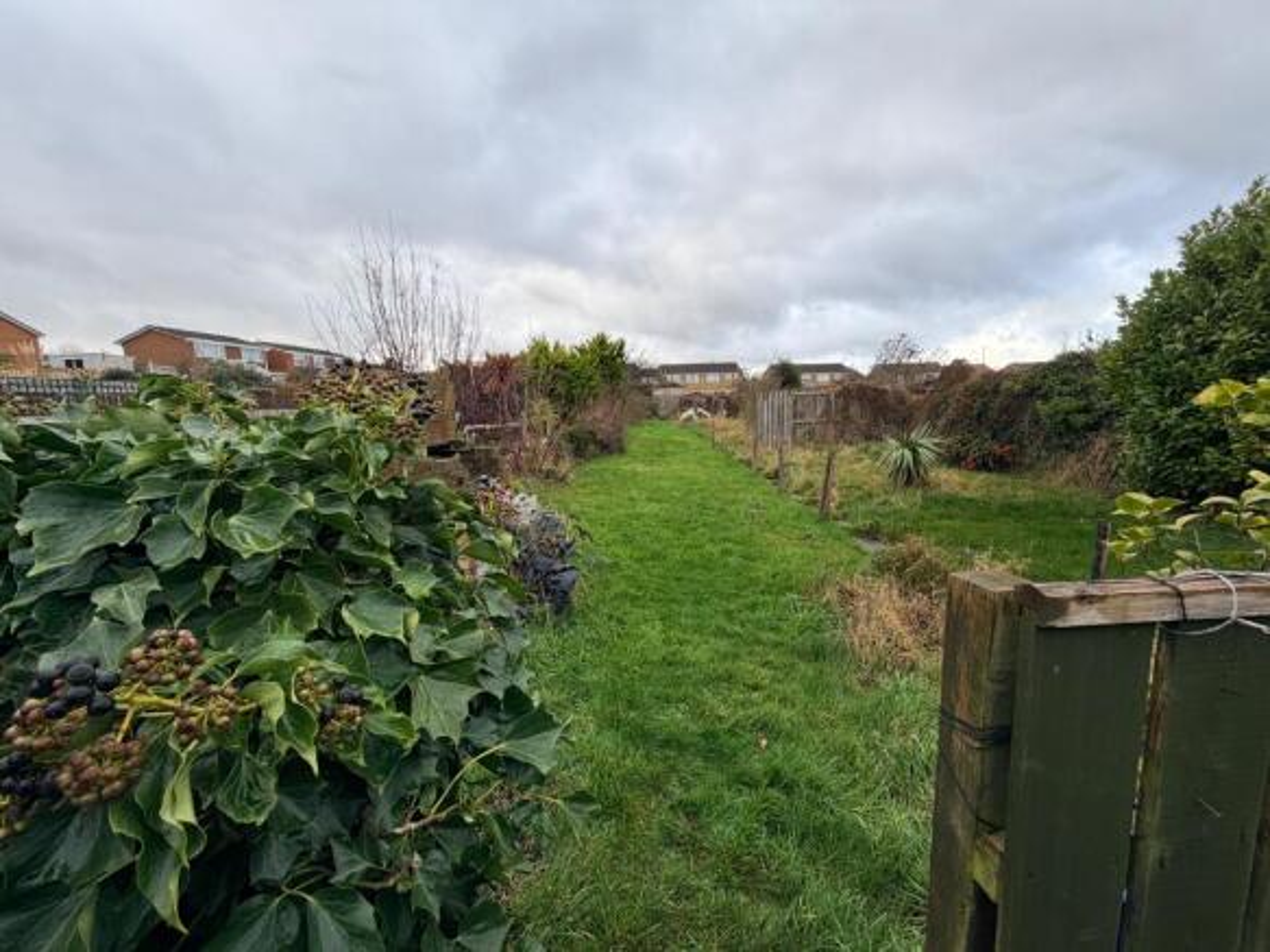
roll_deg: +1.8
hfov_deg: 102.1
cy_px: 476
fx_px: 514
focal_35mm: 14
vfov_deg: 85.7
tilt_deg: -8.0
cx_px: 635
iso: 40
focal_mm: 2.22
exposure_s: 1/150
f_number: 2.2
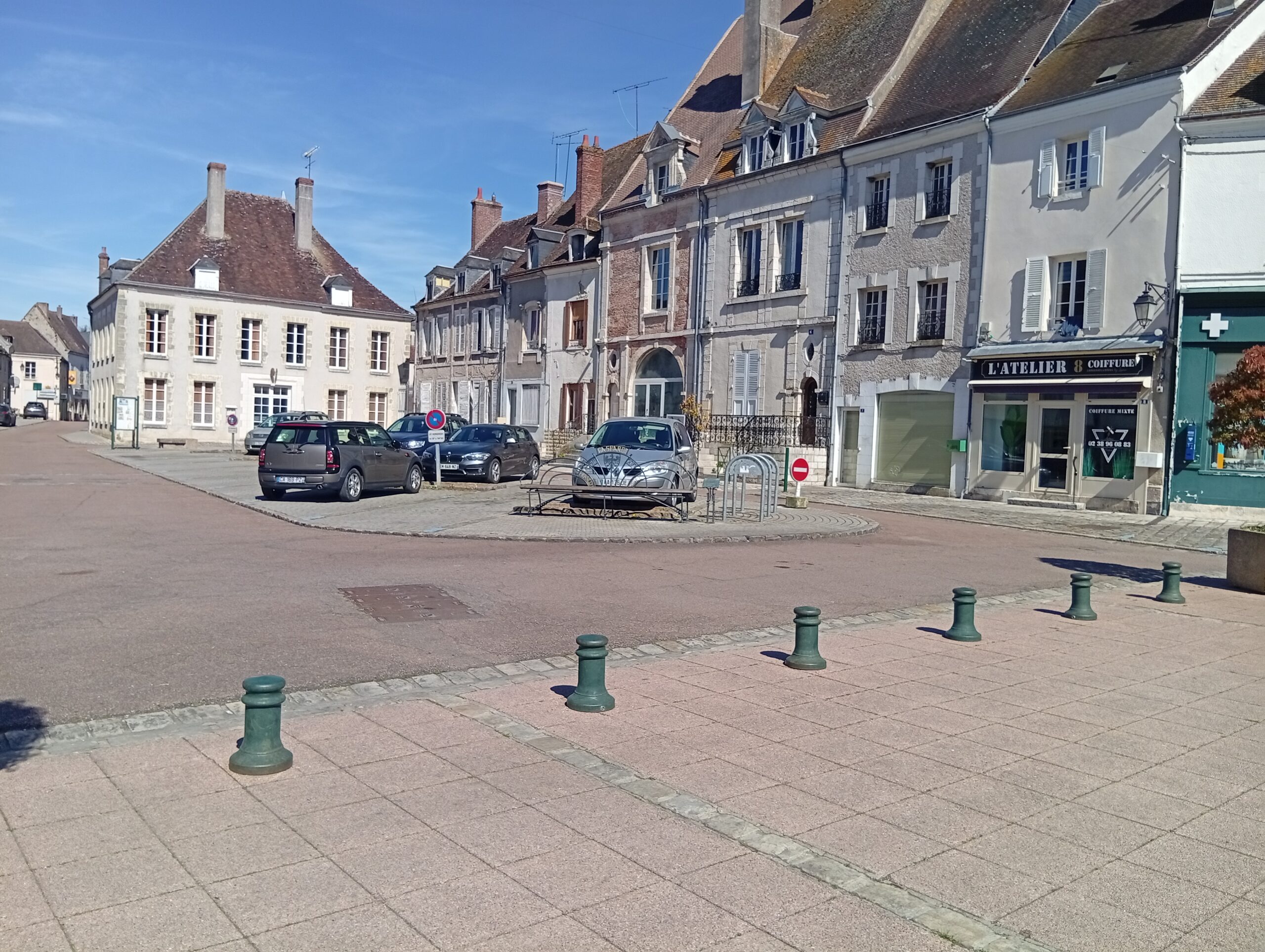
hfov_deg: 65.2
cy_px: 476
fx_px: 988
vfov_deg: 51.5
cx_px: 632
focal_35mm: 27
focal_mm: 3.84
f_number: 1.8
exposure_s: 1/1980
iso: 51
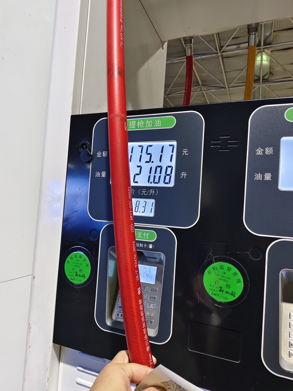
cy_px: 196
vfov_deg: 73.9
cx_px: 146
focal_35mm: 23
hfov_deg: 58.9
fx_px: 260
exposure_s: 1/100
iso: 1228
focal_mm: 5.56
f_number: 1.88
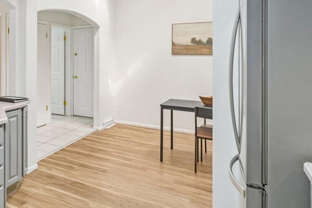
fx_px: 269
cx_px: 23
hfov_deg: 51.9
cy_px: 58
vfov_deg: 41.4
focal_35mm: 31
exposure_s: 1/10
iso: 800
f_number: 8
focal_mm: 10
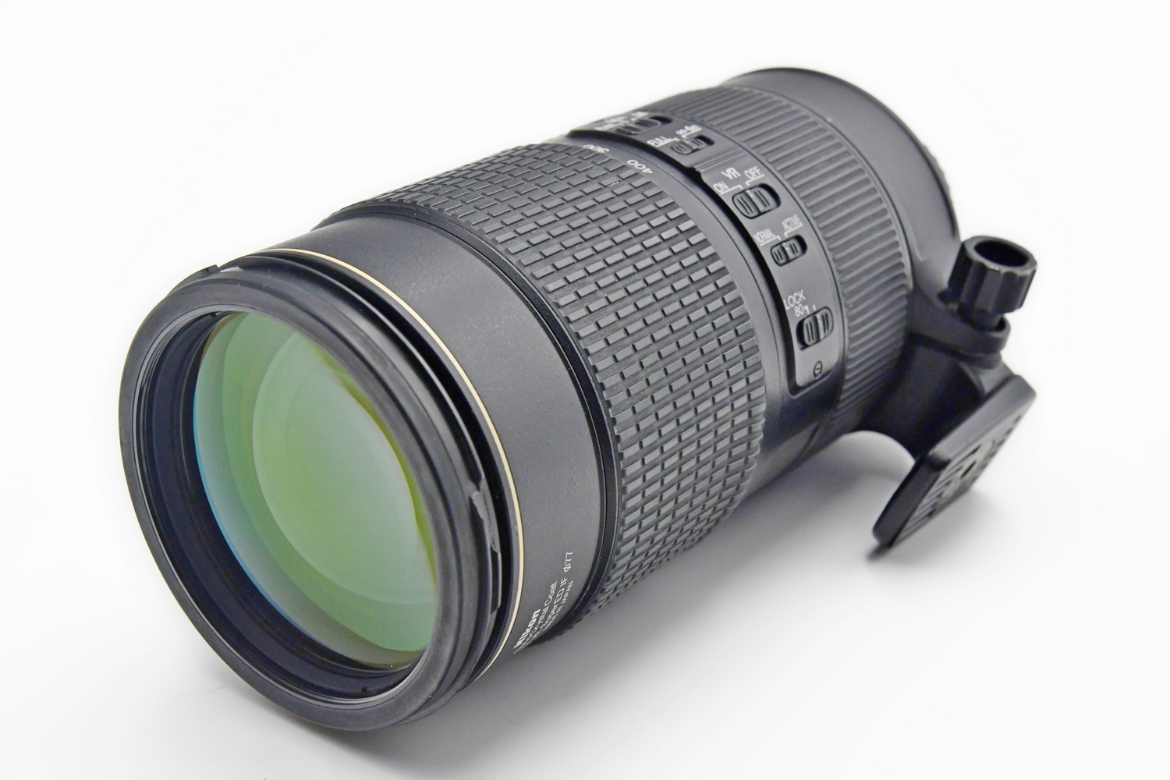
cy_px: 390
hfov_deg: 35.1
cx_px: 585
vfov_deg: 23.8
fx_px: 1852
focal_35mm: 57
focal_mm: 38
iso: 1250
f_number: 8
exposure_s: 1/160
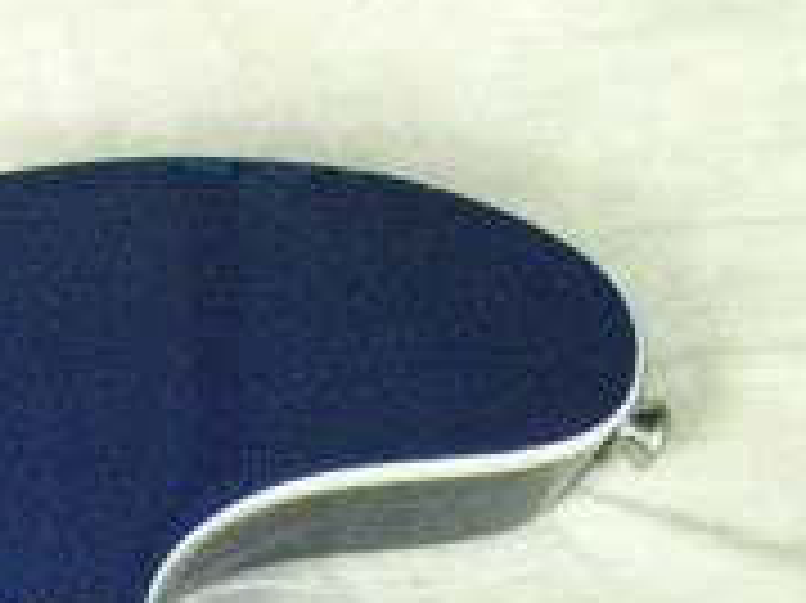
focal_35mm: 161
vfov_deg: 9.0
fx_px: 3746
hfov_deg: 11.1
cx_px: -842
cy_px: 896
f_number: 2.7
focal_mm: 6
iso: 300
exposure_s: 1.14
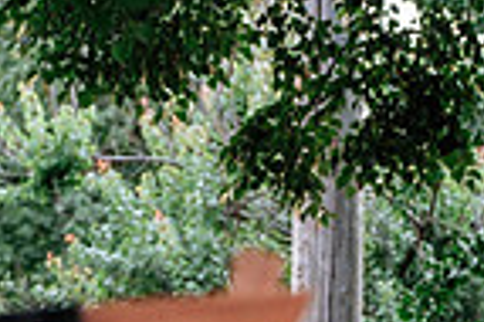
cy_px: 622
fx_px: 2565
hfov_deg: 10.7
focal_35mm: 191
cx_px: 406
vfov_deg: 7.0
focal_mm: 31.1
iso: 800
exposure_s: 1/400
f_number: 3.6
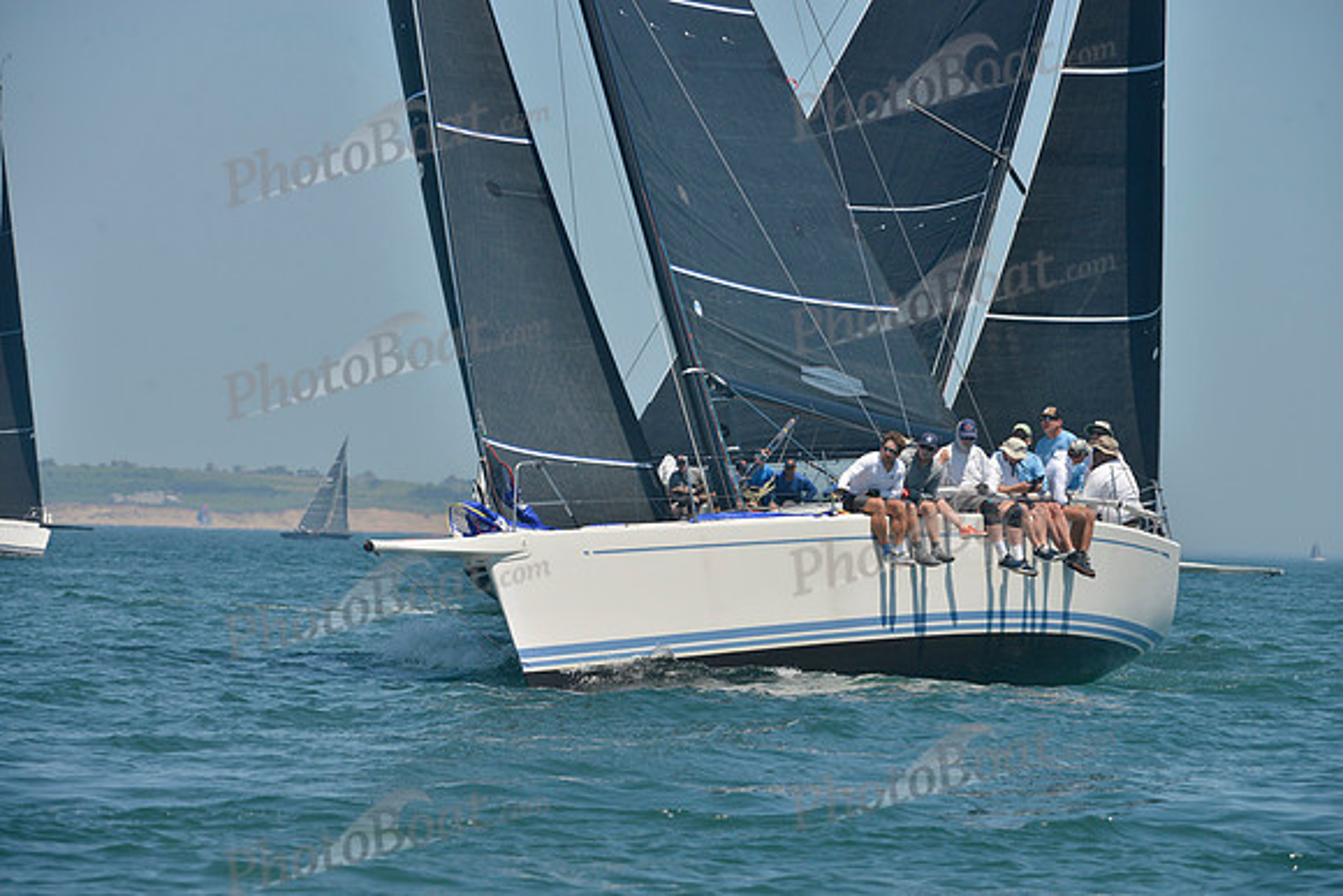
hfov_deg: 8.6
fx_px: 8955
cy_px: 448
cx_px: 672
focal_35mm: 240
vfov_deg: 5.7
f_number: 9
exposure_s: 1/1000
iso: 280
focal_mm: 240
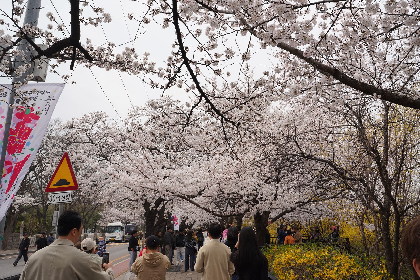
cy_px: 140
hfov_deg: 73.7
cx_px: 210
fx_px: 280
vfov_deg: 53.1
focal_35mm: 24
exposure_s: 1/100
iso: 100
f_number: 11
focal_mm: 24
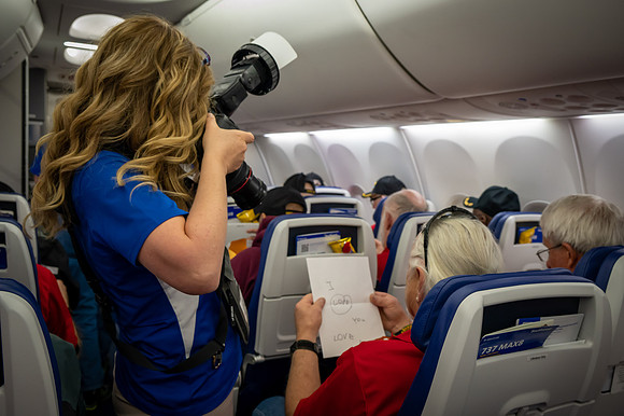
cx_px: 312
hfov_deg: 59.5
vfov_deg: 41.7
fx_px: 546
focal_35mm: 32
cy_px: 208
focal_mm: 31.5
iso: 5000
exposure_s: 1/60
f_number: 6.3
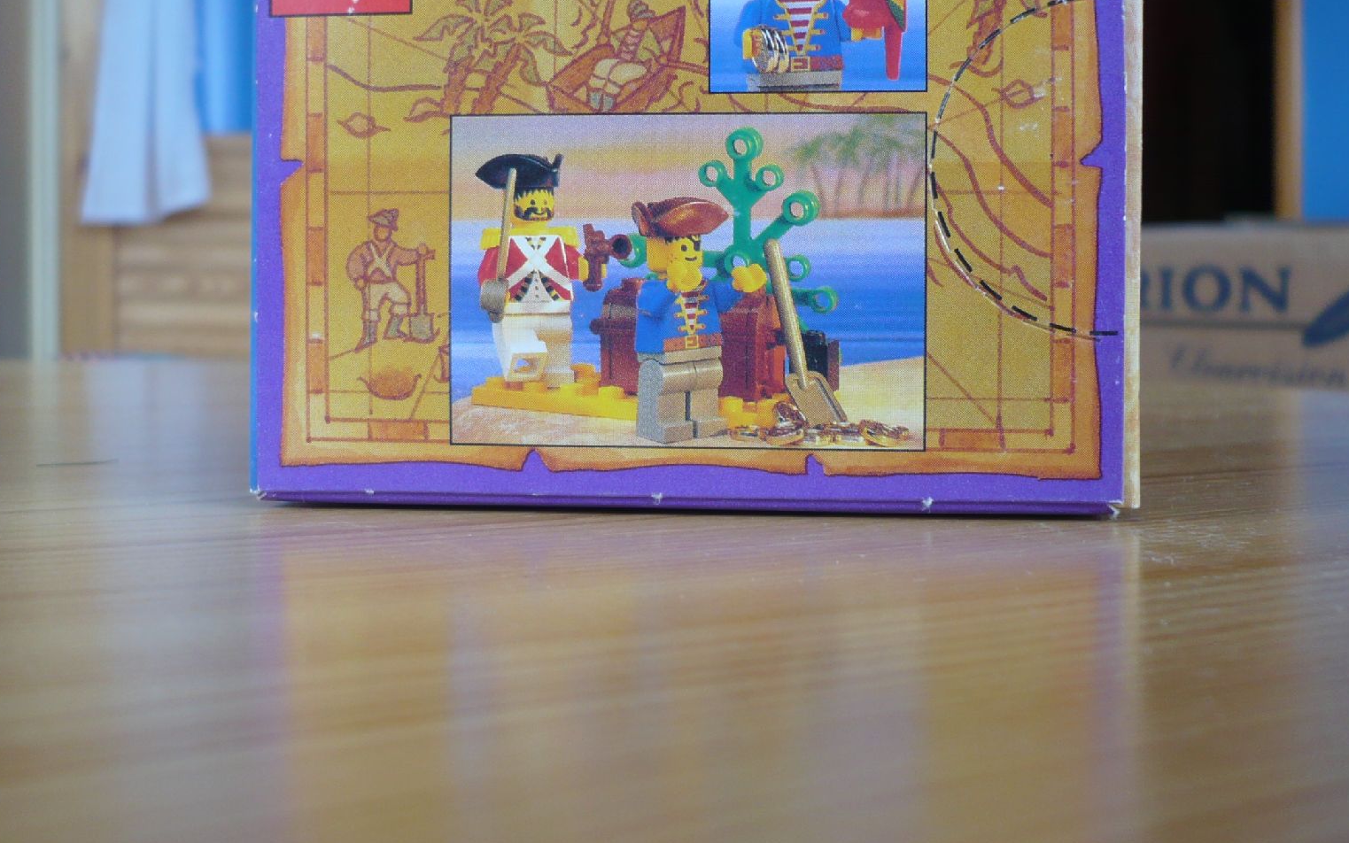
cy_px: 295
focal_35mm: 48
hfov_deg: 41.8
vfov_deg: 26.7
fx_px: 1765
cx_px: 647
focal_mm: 5.8
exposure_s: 1/25
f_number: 2.8
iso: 100
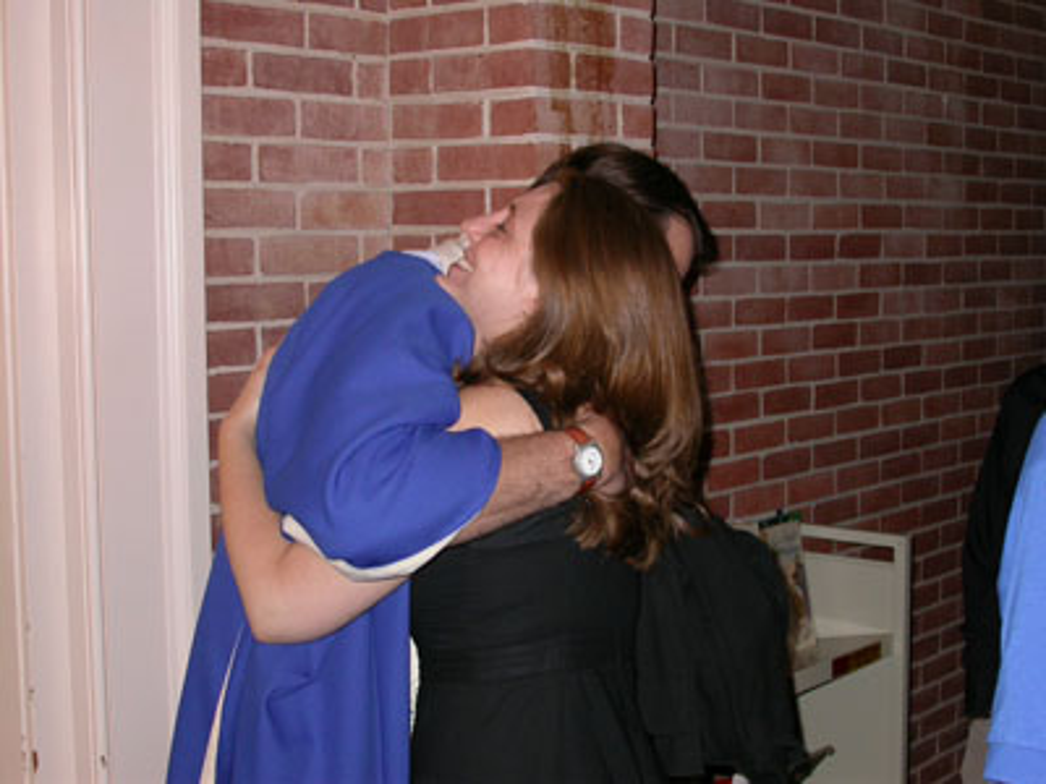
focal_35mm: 55
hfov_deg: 34.9
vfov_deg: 26.6
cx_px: 523
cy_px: 392
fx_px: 1662
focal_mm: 11.5
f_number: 3
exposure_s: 1/60.3
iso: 100
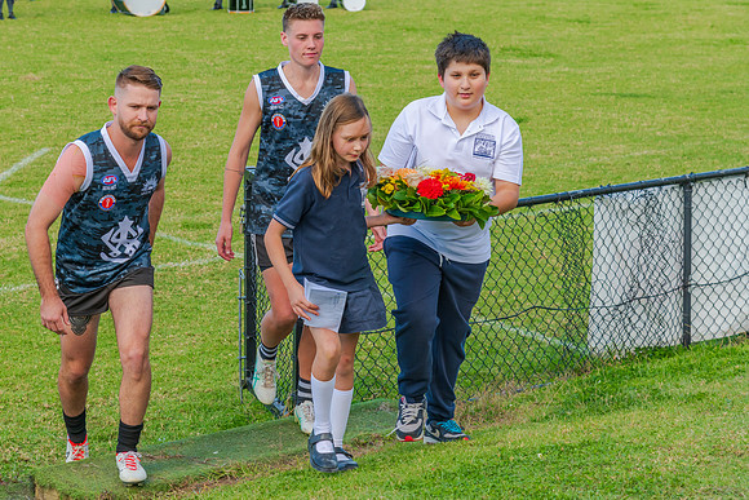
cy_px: 188
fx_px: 2132
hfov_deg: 19.9
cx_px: 281
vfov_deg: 13.4
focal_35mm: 102
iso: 400
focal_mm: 82
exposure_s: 1/400
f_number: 7.1
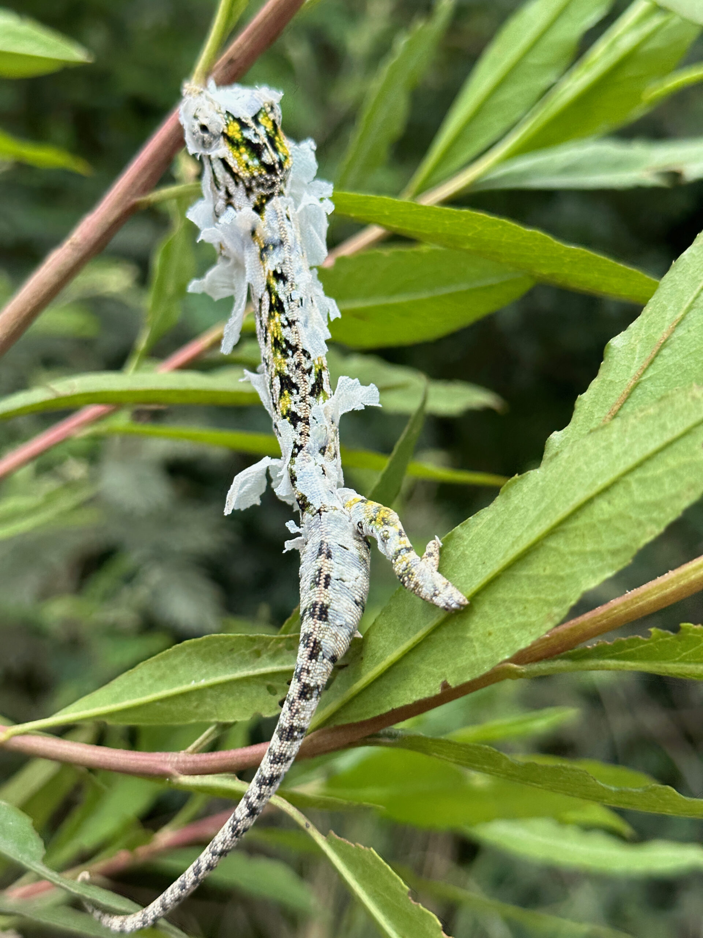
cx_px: 352
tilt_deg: -14.1
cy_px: 469
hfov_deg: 30.3
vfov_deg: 39.7
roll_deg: -9.3
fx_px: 1300
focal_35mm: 48
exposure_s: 1/1145
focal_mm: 6.86
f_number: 1.78
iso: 64
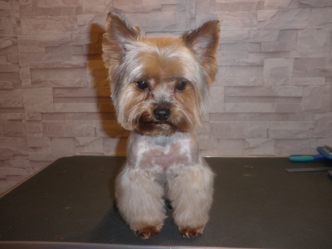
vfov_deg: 39.7
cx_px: 166
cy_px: 124
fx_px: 345
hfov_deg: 51.4
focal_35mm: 36
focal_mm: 6.3
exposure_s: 1/30
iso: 160
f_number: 3.5
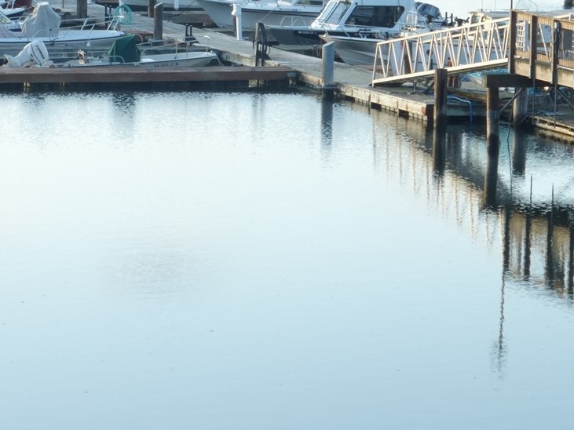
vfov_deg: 7.5
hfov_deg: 10.0
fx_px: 3266
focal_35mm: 197
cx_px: 163
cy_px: 110
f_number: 5.2
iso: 100
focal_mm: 16.1
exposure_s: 1/60
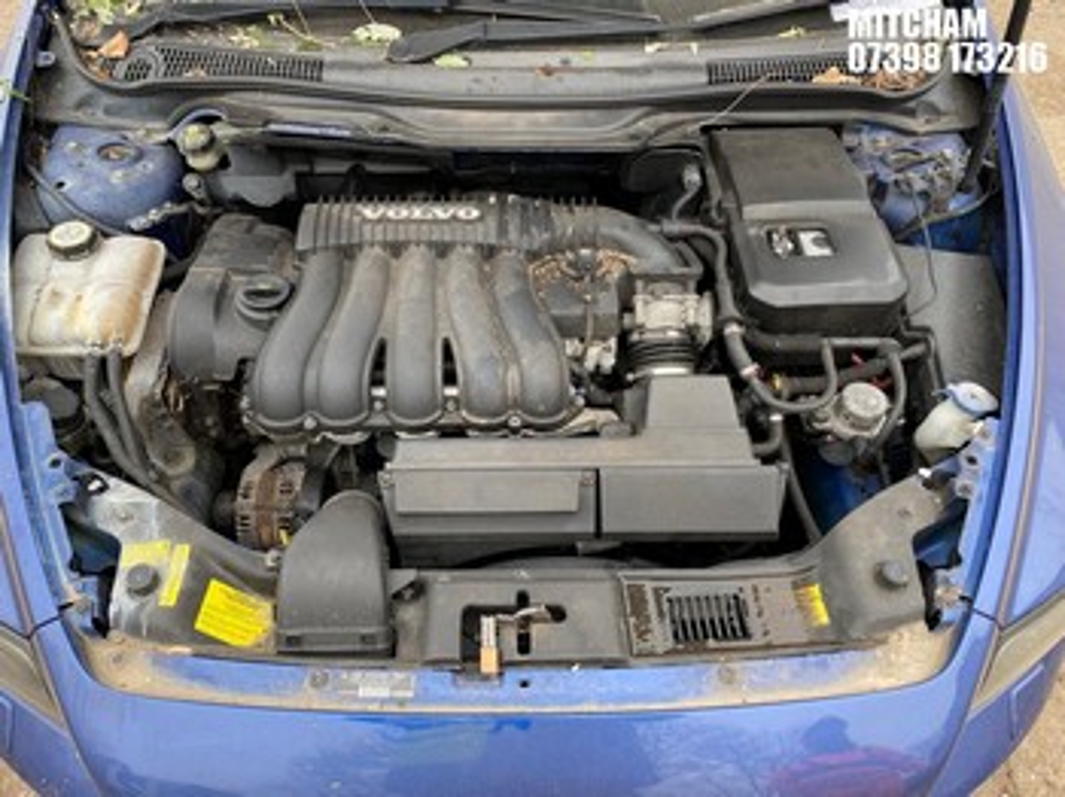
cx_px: 532
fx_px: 799
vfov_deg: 53.0
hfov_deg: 67.3
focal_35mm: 26
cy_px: 398
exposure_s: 1/121
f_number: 1.8
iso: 40
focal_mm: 4.25
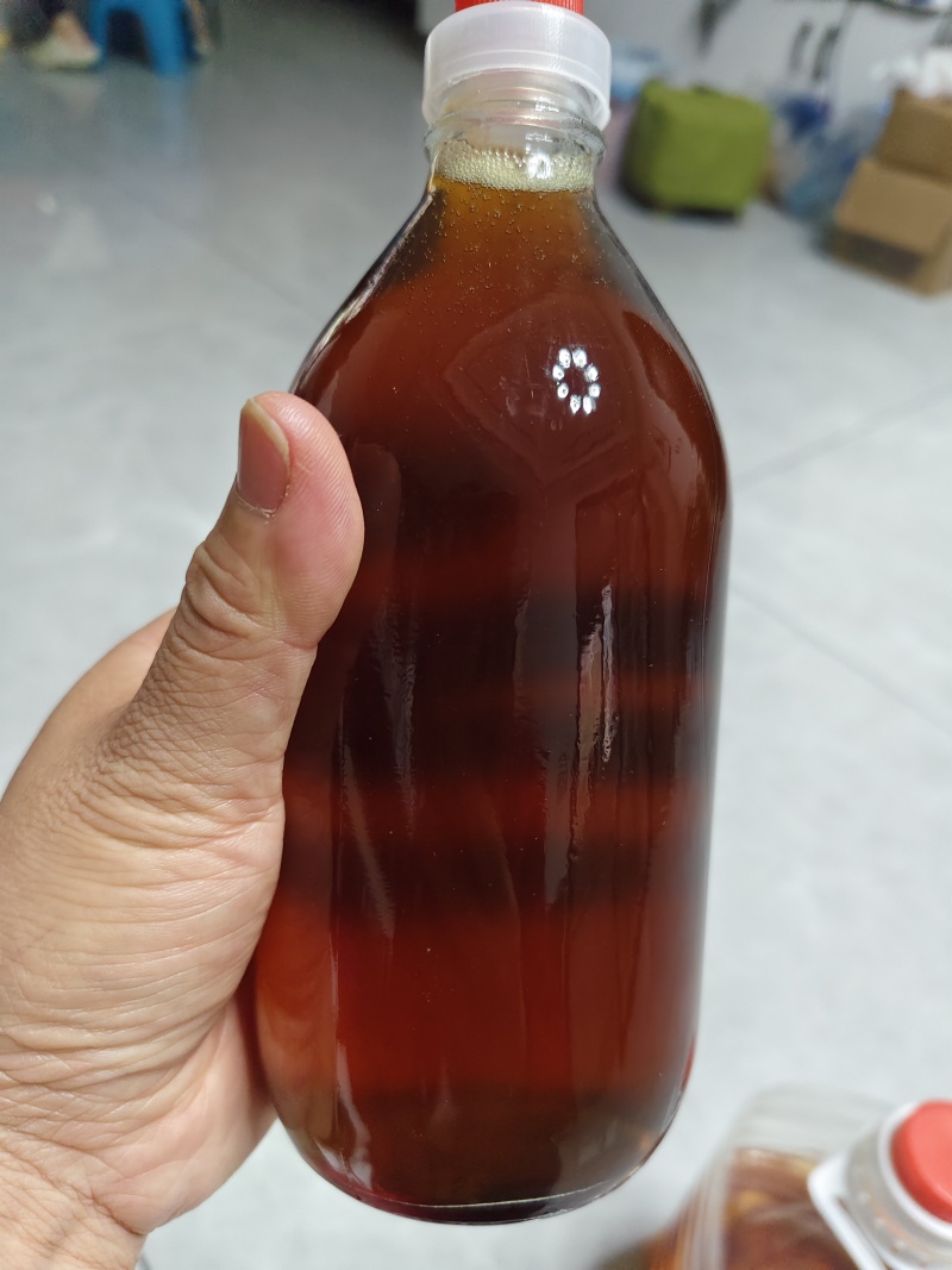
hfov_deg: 56.8
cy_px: 635
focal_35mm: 24
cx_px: 476
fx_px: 880
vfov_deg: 71.6
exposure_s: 1/50
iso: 368
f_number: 1.88
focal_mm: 5.56
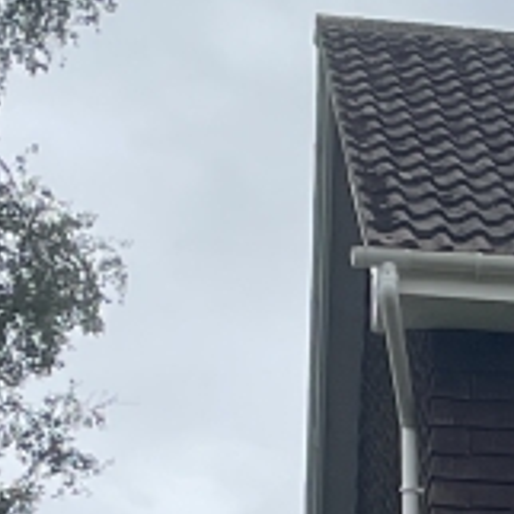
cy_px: 891
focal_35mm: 229
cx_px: 1137
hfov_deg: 7.3
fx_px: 3847
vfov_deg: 7.4
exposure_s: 1/4651
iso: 32
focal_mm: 4.2
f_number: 1.6
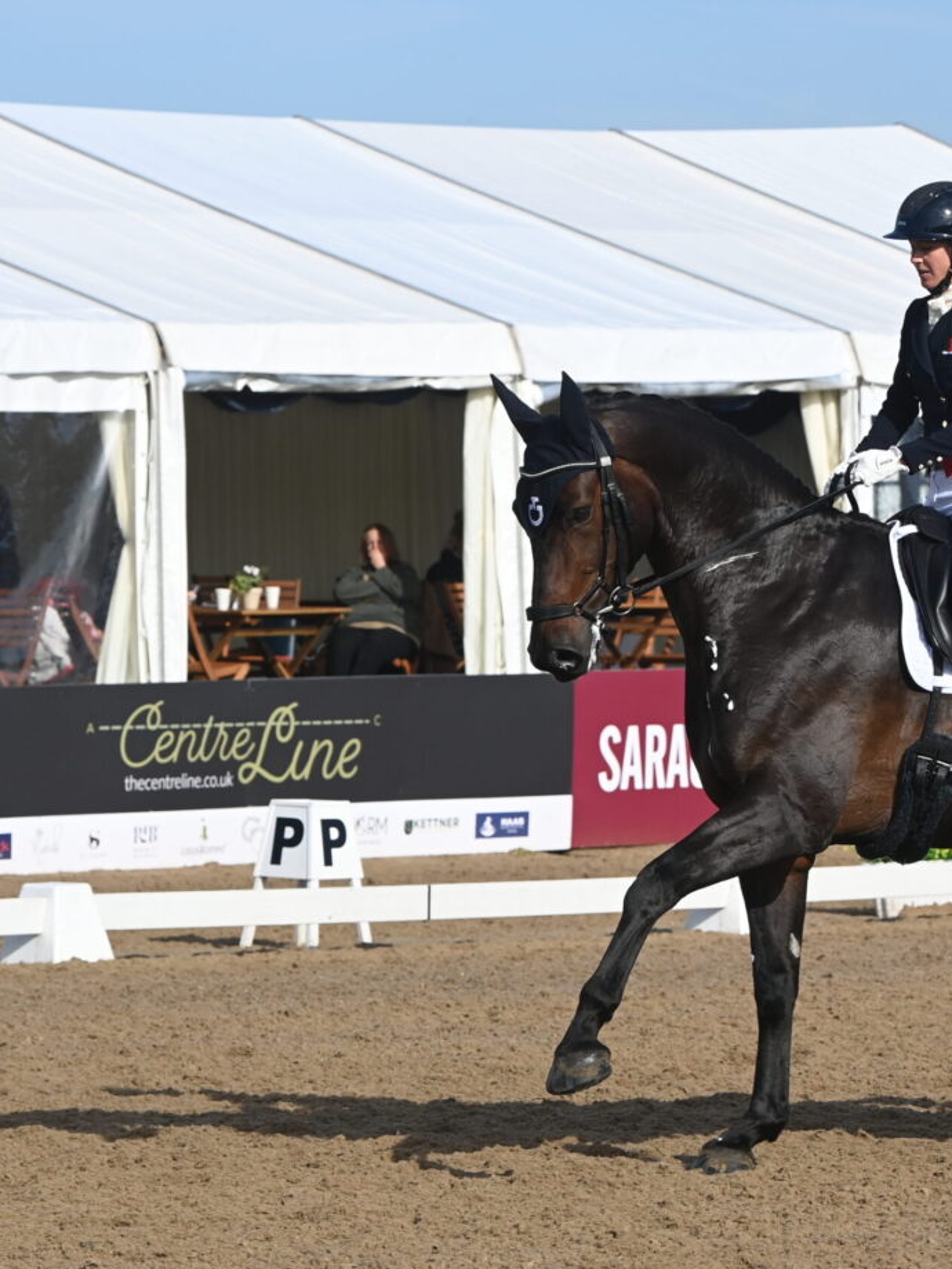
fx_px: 9974
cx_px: 844
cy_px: 630
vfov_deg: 7.3
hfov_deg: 5.5
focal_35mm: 272
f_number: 8
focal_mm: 155
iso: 320
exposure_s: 1/1000
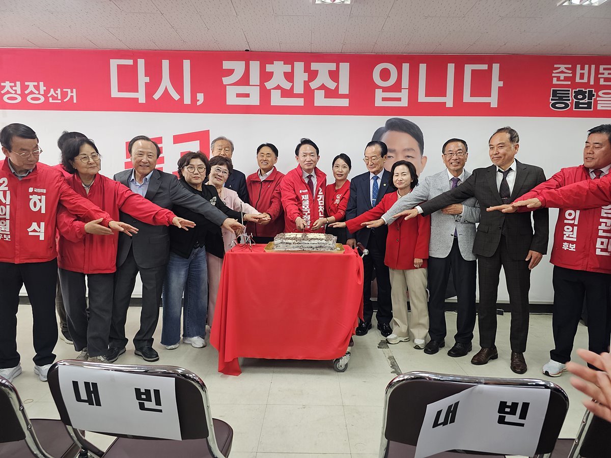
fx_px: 406
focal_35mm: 23
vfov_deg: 58.9
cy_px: 229
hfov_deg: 73.9
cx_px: 306
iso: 160
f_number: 1.7
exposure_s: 1/120
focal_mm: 6.3
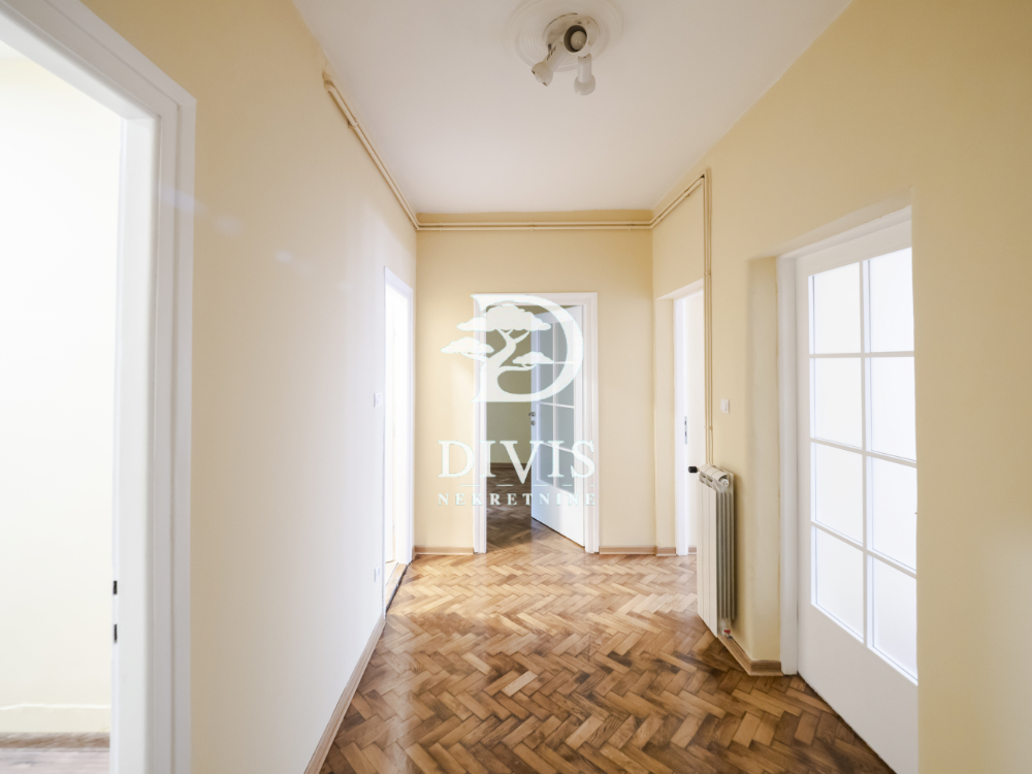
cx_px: 516
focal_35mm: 14
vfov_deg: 85.7
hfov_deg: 102.1
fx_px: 417
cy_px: 387
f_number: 4
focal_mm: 7
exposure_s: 1/6
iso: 400
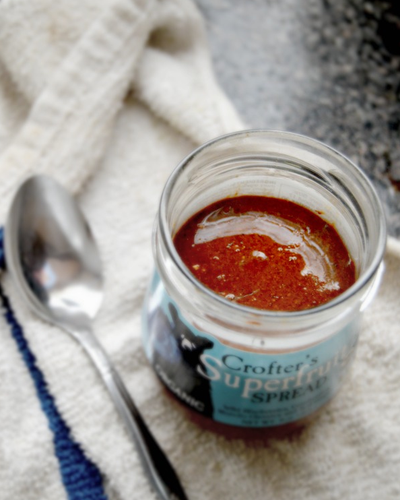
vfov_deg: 29.1
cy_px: 226
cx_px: 200
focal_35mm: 65
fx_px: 961
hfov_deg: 23.5
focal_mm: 38
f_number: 4.8
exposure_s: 1/60
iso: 1800
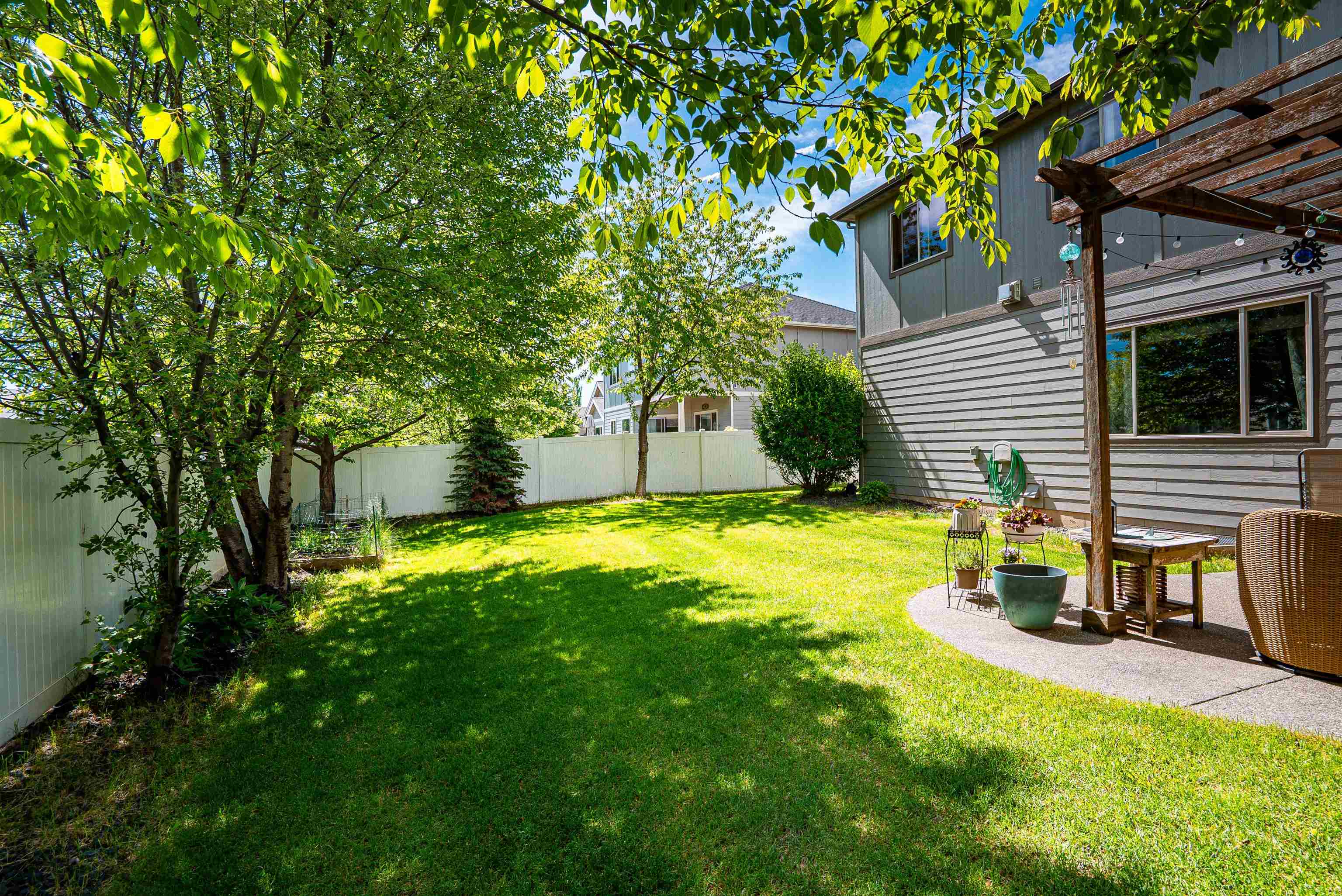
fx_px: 597
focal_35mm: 16
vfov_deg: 73.8
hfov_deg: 96.7
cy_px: 448
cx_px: 671
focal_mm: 16
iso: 400
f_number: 8
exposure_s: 1/5000
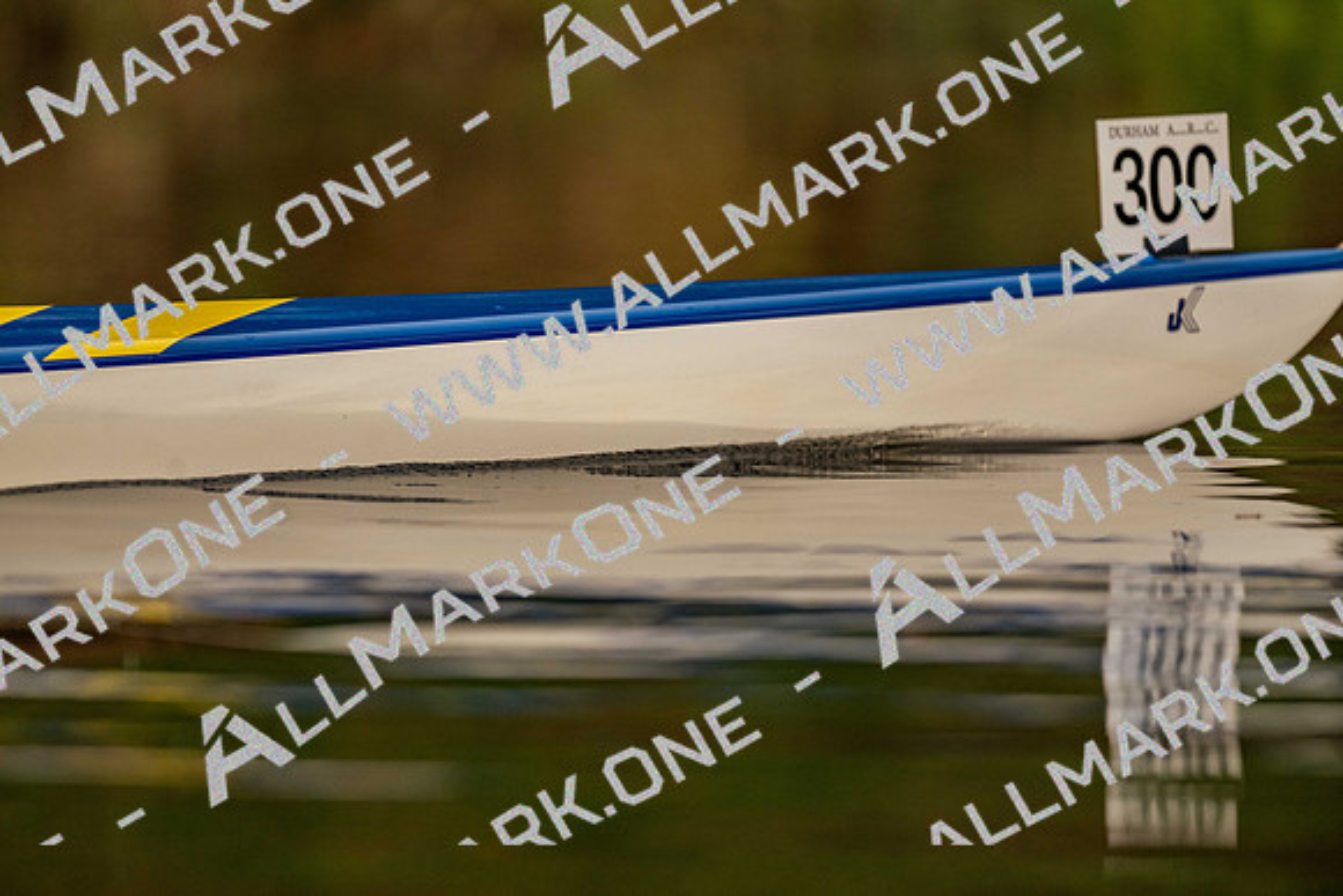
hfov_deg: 3.4
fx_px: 22388
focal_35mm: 600
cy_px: 448
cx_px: 672
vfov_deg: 2.3
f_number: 4
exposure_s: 1/2500
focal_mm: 600
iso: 1000
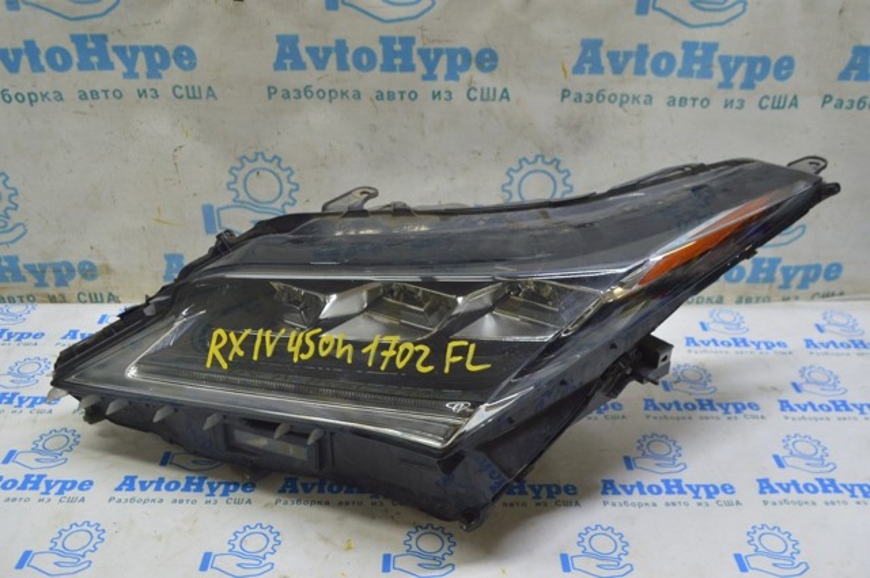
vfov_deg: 39.9
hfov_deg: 57.3
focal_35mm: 33
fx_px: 796
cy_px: 289
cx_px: 435
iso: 400
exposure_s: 1/20
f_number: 5.6
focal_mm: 22
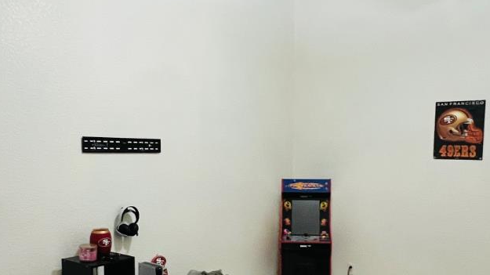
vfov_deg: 34.1
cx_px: 257
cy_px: 195
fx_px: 442
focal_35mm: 34
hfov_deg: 58.0
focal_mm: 1.57
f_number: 1.8
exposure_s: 1/60
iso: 500
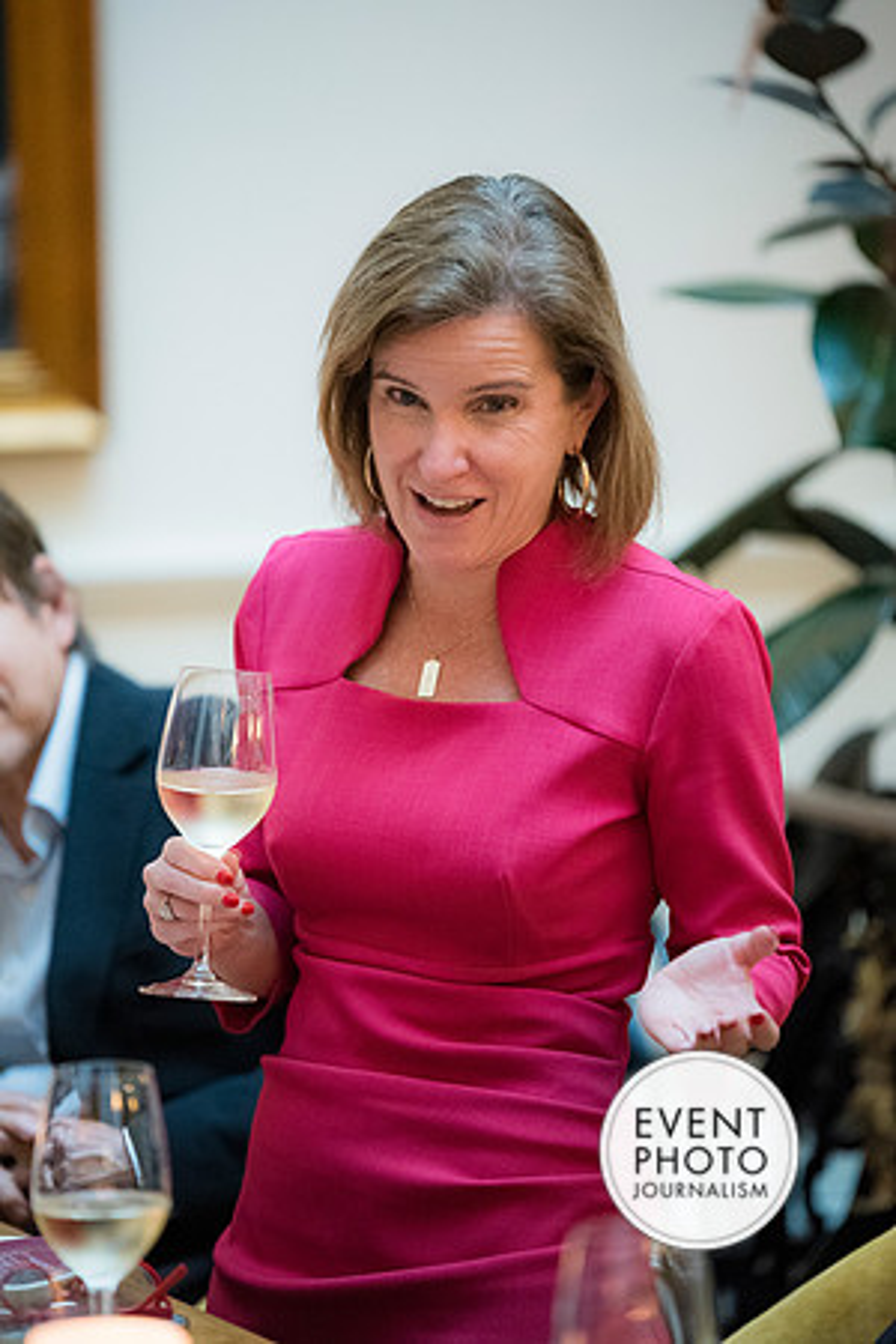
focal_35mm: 200
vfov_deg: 10.3
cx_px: 448
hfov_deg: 6.9
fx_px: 7466
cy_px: 672
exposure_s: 1/125
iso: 6400
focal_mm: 200
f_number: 2.8
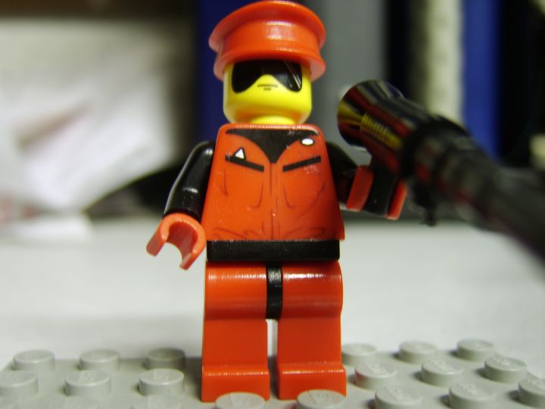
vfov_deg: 45.4
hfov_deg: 58.4
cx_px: 272
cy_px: 204
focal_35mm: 31
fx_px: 488
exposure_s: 1/4
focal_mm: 8.13
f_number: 2.7
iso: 71
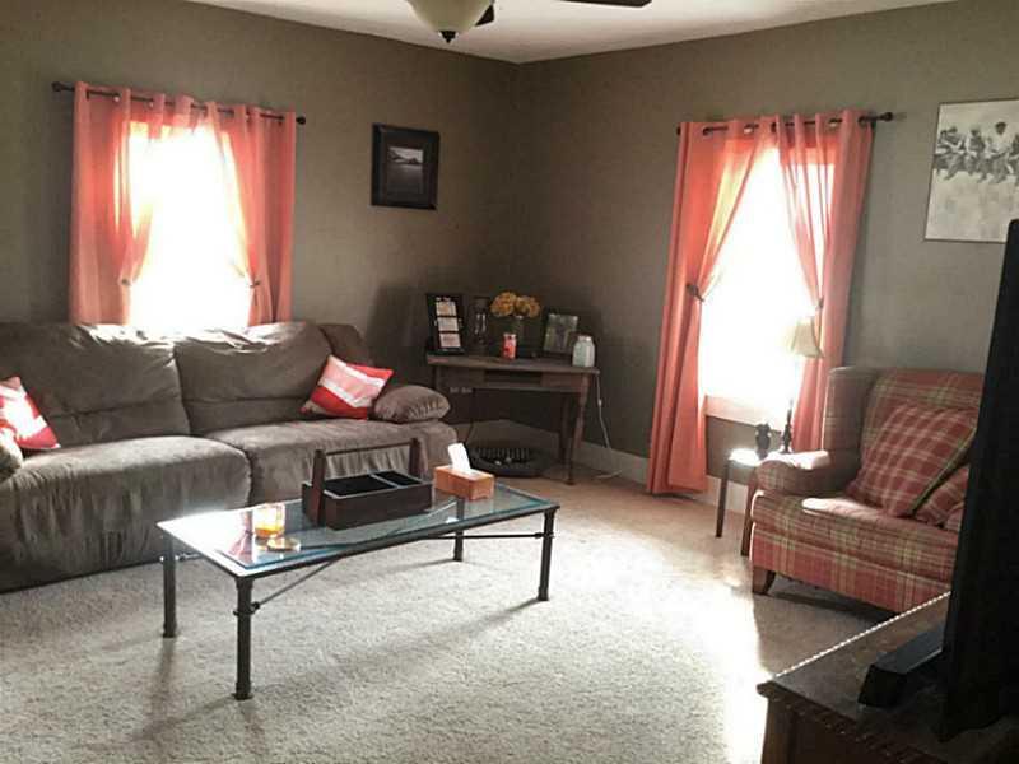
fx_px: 913
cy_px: 382
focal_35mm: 31
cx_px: 510
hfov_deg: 58.4
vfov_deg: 45.4
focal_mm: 3.3
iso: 250
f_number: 2.4
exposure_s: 1/30
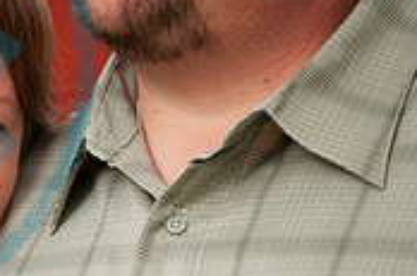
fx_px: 2703
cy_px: 149
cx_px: -173
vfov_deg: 5.8
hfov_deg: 8.7
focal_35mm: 234
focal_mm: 70
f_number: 2.8
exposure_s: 1/640
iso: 200
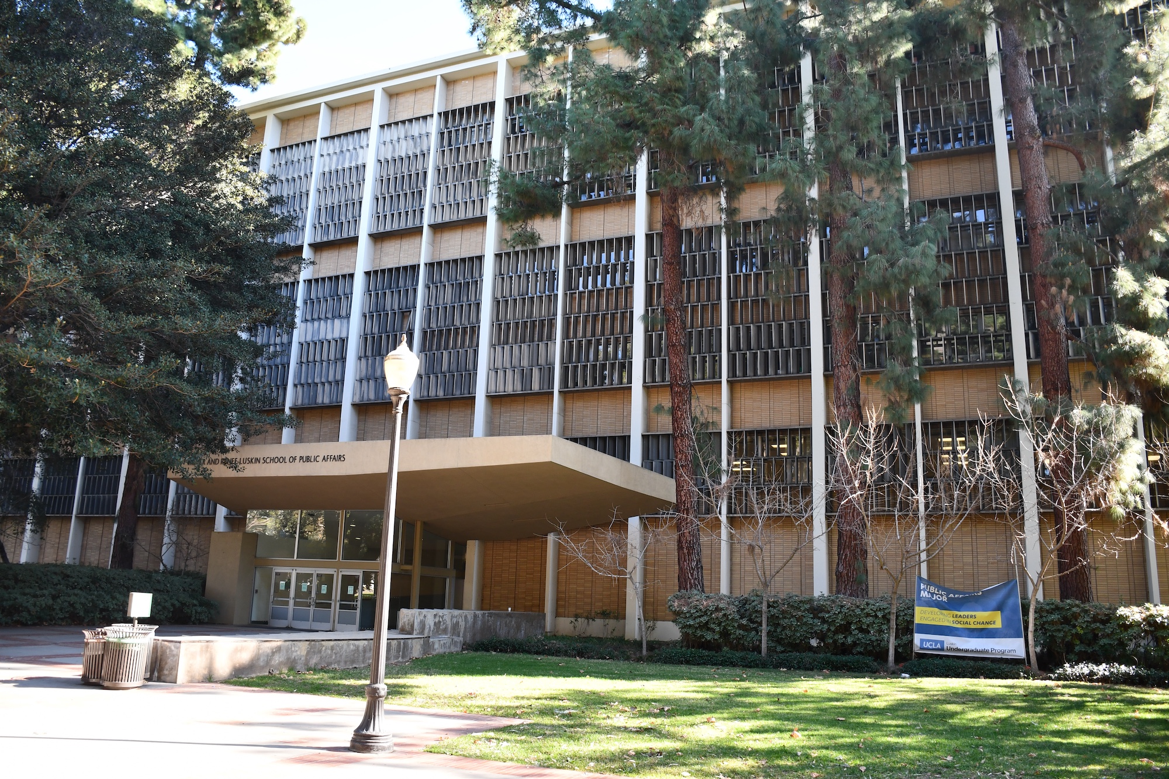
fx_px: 877
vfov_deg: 47.9
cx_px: 584
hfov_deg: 67.4
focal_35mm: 27
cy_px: 390
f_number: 3.5
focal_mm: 18
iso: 400
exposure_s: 1/250
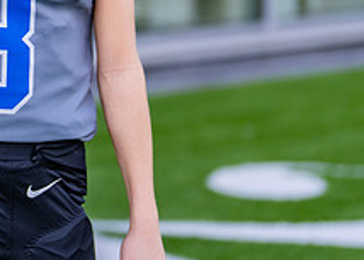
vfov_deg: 9.1
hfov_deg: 12.8
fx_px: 1603
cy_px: -65
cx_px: -1
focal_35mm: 155
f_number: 1.2
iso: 100
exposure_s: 1/400
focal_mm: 50
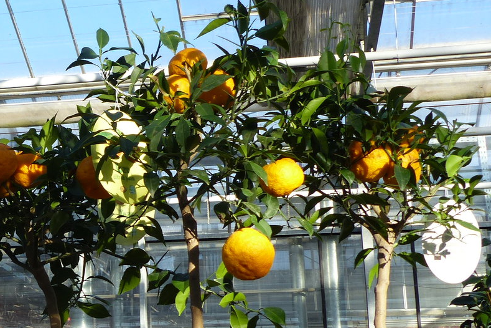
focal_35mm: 78
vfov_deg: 17.5
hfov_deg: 25.2
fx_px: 1064
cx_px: 48
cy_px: 173
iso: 100
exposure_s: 1/320
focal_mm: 6.6
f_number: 4
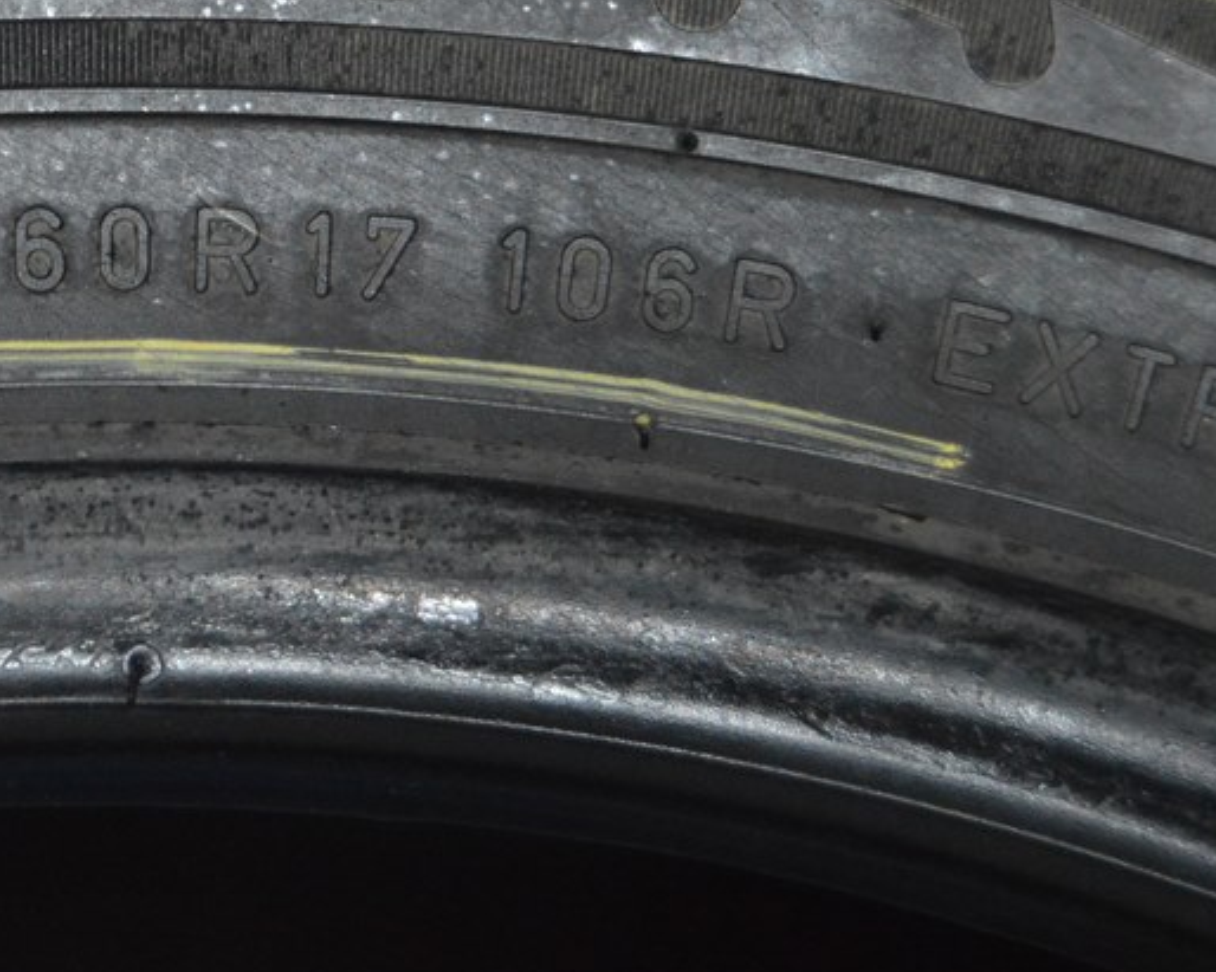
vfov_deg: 11.9
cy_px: 186
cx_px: 102
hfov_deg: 14.8
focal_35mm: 129
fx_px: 4642
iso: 3200
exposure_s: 1/60
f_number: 5.3
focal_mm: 46
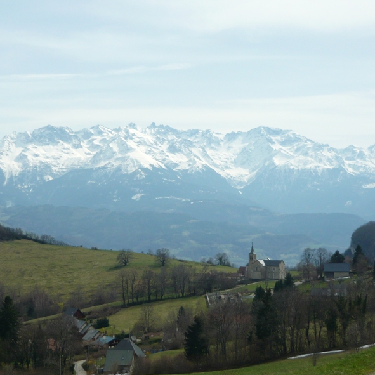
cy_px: 187
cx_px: 181
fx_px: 821
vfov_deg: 25.7
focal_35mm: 67
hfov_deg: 25.7
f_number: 9
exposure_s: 1/250
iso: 100
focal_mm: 7.2
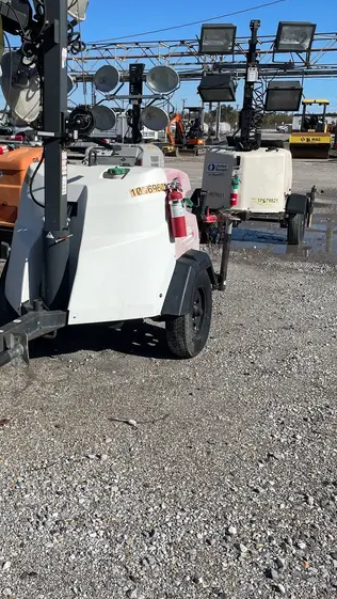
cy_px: 243
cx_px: 99
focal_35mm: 37
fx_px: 587
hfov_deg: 31.6
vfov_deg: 53.7
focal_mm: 4.2
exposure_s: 1/4651
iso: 32
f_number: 1.6
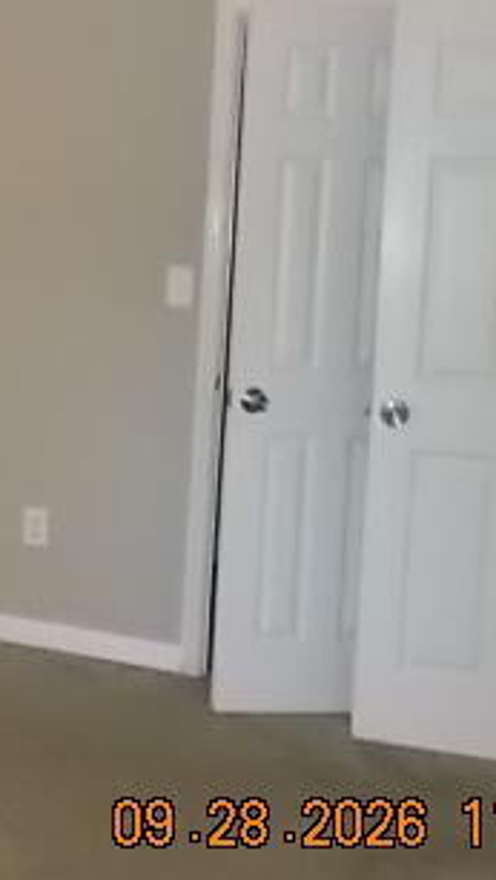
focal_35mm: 59
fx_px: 1378
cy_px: 298
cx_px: -209
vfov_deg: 35.1
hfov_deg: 18.5
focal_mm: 4.6
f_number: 3.2
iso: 450
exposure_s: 1/25
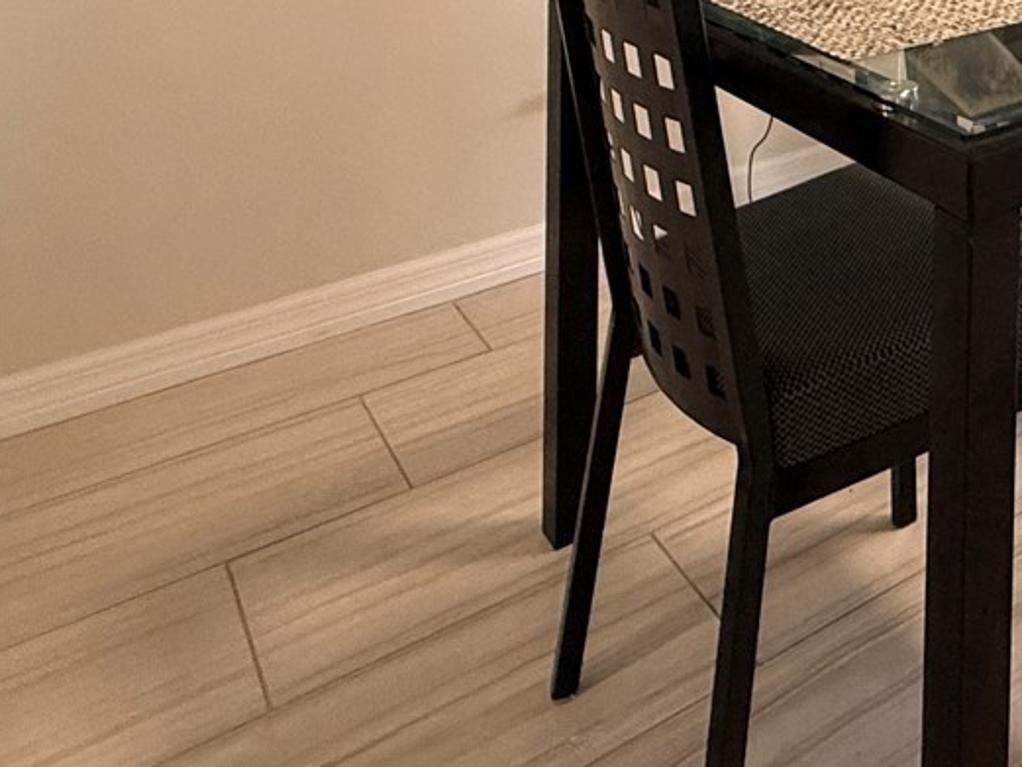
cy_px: -300
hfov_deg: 36.0
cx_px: 1169
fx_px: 1270
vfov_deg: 26.7
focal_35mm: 43
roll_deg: -0.4
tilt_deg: -0.9
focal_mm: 2.22
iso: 320
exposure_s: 1/120
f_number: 2.2
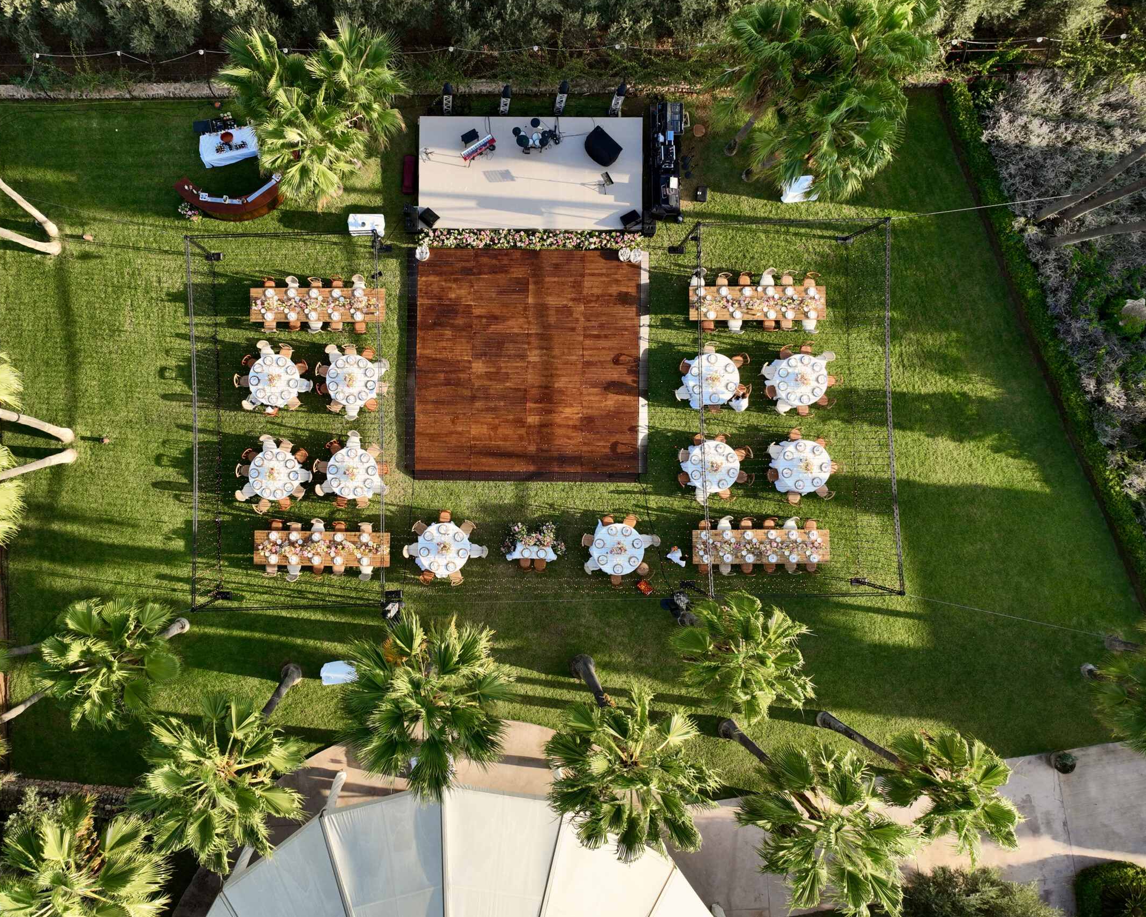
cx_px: 464
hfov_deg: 61.7
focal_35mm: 28
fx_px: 950
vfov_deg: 51.5
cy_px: 439
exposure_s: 1/640
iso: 200
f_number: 2.8
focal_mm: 12.29
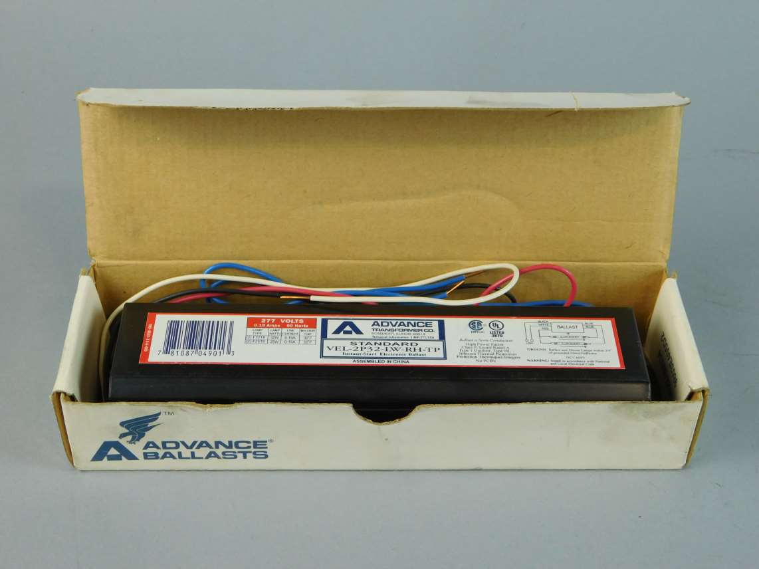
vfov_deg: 24.8
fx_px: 1293
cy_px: 284
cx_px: 380
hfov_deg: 32.7
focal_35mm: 59
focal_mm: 10.4
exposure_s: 1/30
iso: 140
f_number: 4
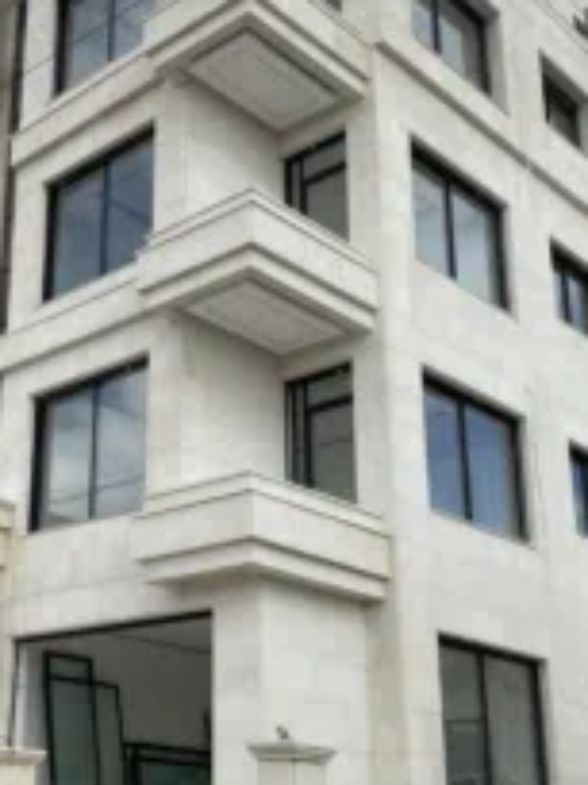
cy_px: 458
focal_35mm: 51
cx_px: 127
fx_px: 1155
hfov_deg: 28.0
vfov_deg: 37.4
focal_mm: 4.25
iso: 32
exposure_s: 1/2967
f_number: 1.8
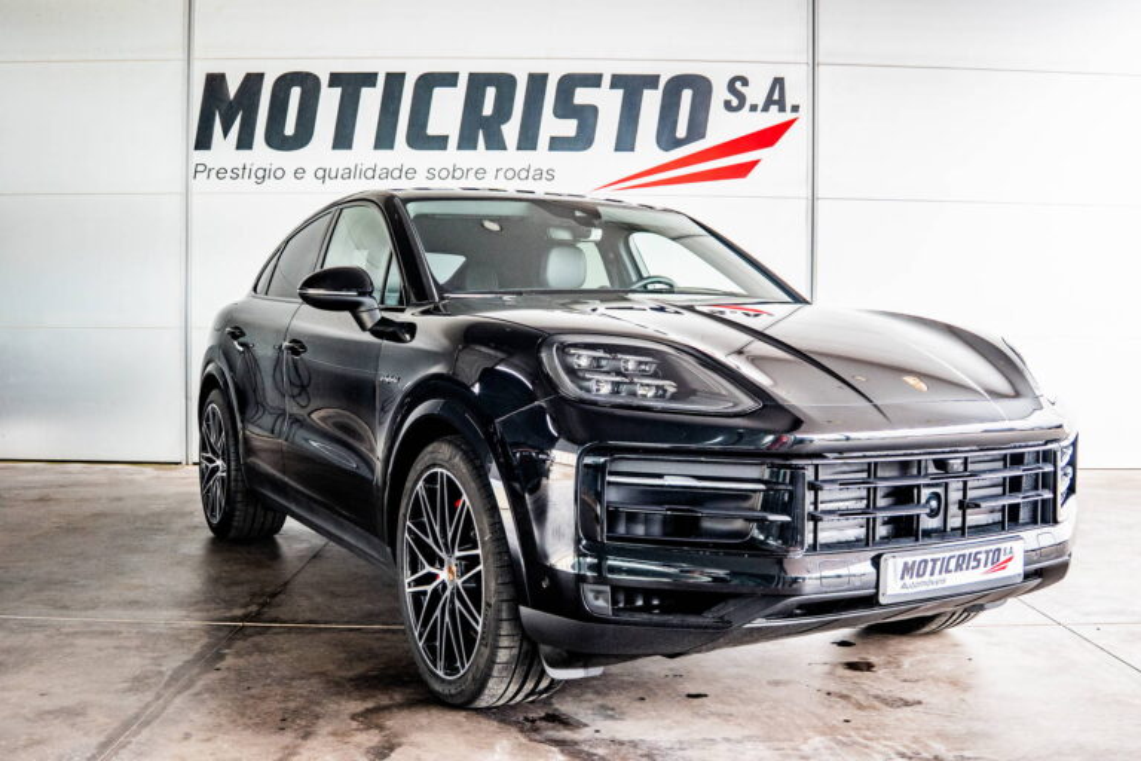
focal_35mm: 36
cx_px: 570
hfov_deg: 53.1
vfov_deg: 36.9
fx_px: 1141
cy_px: 380
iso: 640
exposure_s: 1/320
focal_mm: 24
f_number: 3.5
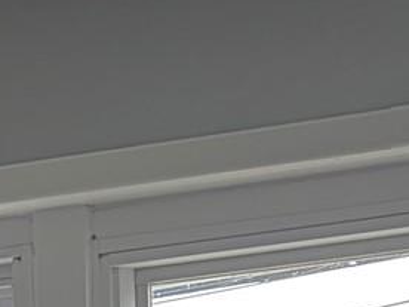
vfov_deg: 6.9
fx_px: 2280
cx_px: -344
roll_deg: +1.5
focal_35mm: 193
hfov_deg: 9.7
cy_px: 942
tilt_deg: -2.9
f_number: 1.6
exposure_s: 1/228
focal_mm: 5.96
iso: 50
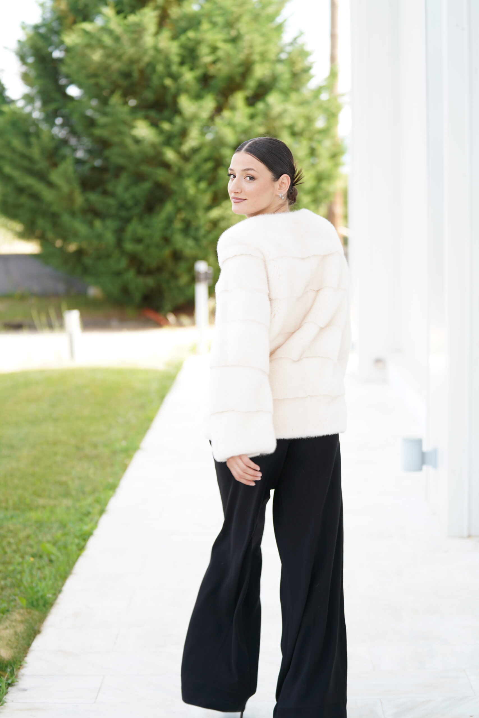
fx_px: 1417
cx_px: 240
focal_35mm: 71
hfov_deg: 19.2
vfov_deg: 28.5
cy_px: 359
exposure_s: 1/250
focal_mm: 71
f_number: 2.8
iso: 160
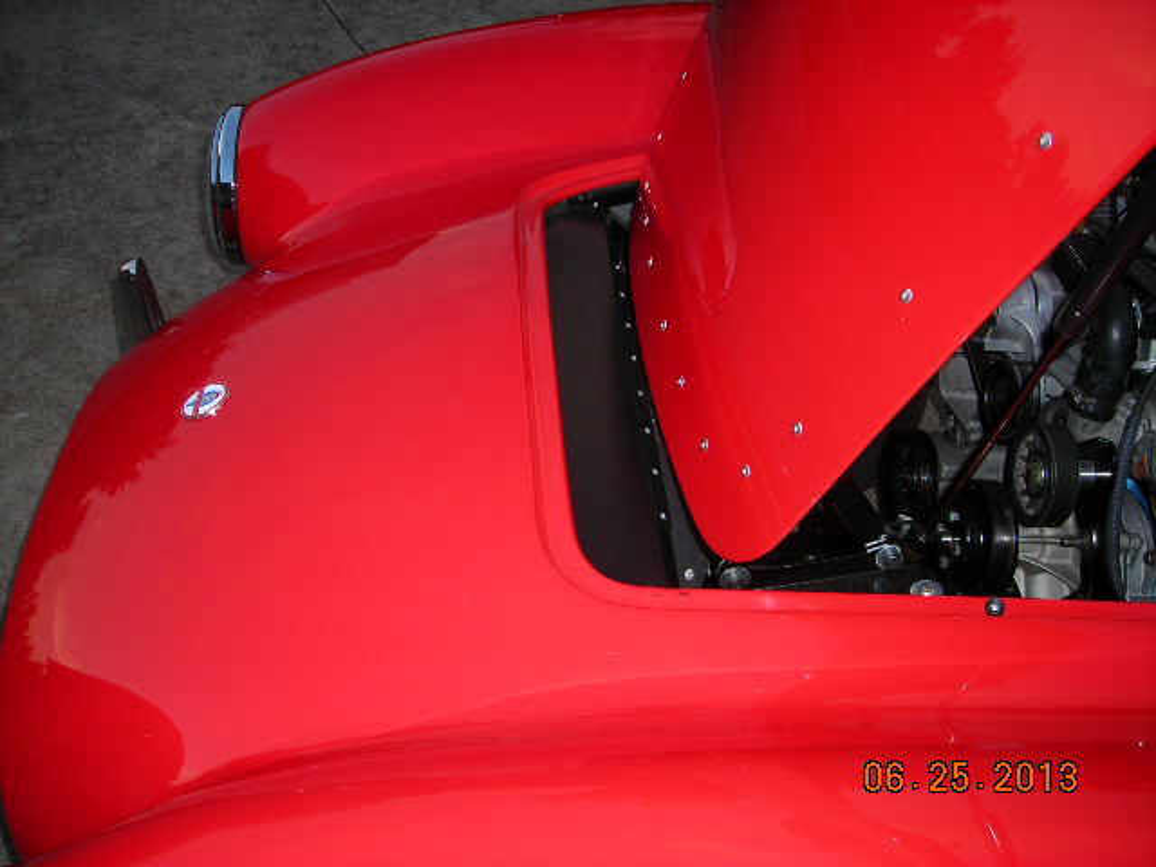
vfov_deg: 37.7
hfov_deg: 49.0
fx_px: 1269
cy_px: 434
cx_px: 578
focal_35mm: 38
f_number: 3.2
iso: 54
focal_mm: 6.3
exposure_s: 1/60.1
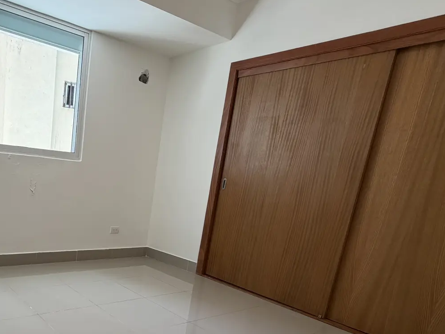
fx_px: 347
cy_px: 243
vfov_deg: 49.7
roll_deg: -5.5
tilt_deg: -10.8
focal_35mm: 27
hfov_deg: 59.8
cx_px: 84
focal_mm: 2.22
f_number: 2.2
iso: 80
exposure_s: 1/120
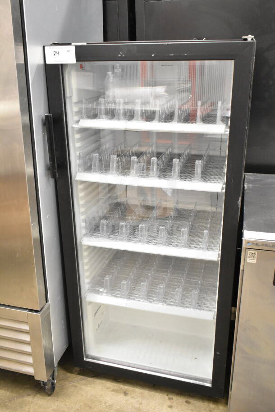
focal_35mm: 34
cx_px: 138
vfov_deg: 55.1
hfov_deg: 38.4
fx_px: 395
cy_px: 206
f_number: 3.8
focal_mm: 23
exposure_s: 1/40
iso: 4500
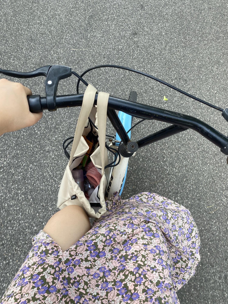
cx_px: 114
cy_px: 152
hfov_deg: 53.1
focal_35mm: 26
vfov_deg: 67.3
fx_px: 228
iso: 32
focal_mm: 4.25
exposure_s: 1/623
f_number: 1.8
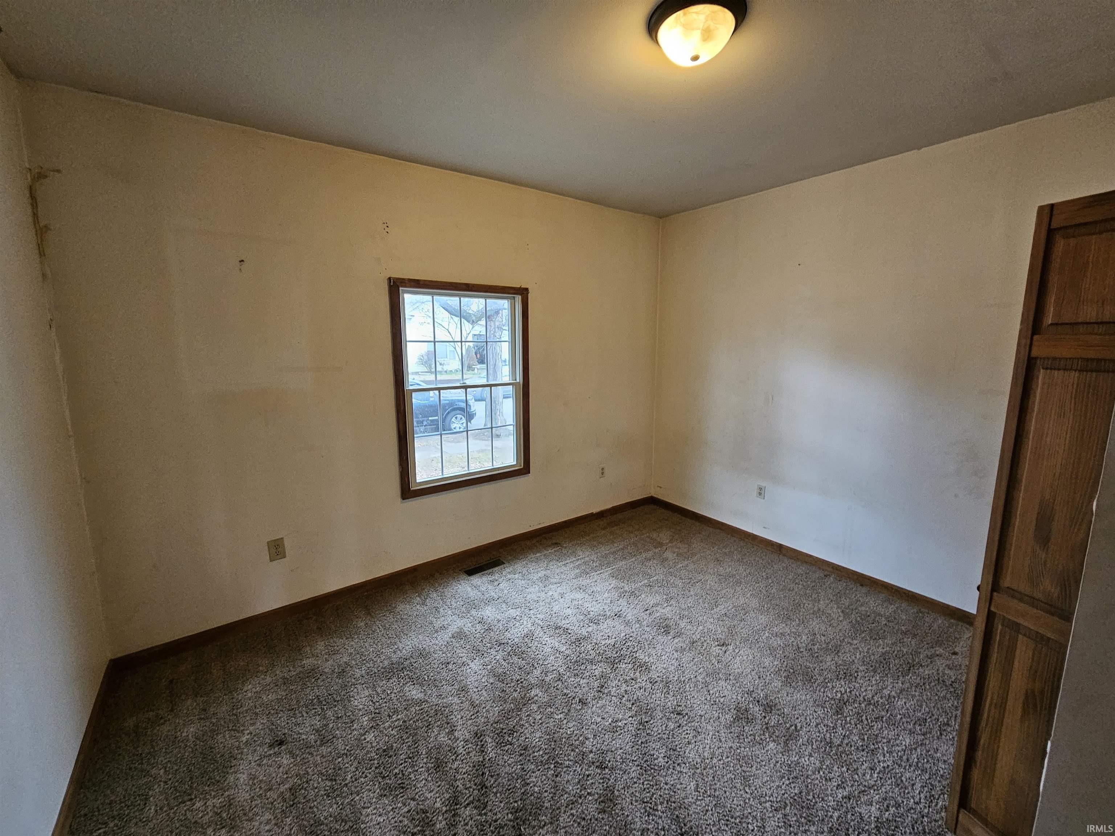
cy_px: 418
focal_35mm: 13
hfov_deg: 106.2
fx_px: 419
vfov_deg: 89.9
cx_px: 558
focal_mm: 2.2
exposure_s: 1/30
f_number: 2.2
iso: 400
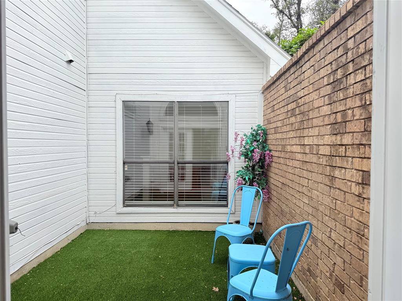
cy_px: 150
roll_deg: -0.3
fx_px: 279
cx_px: 201
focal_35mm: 24
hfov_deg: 71.6
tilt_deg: -1.4
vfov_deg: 56.8
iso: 80
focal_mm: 6.76
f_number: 1.78
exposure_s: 1/1770
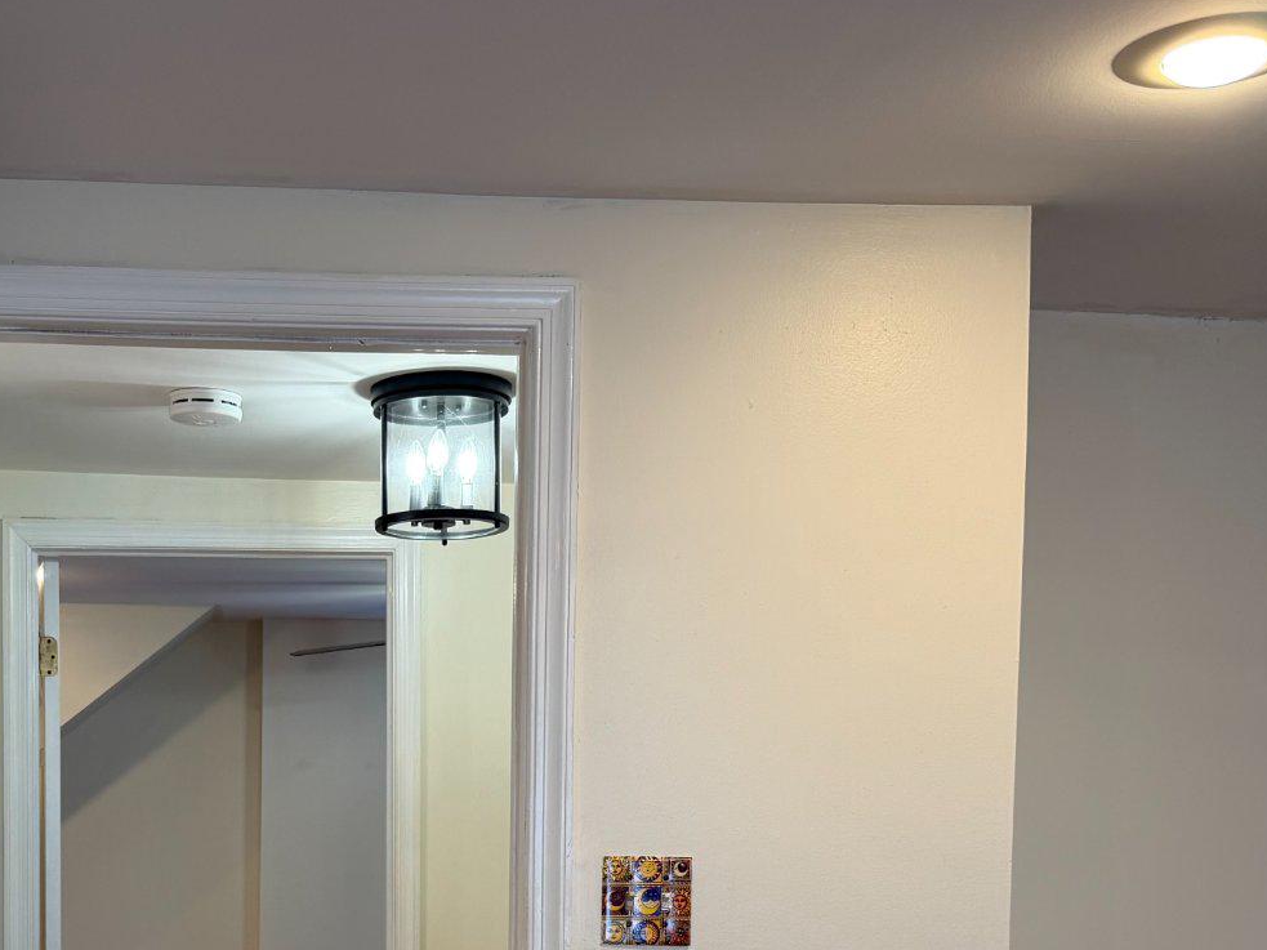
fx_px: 1830
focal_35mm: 50
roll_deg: -0.8
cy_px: 910
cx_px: 336
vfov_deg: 27.7
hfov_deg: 37.4
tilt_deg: -3.1
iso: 100
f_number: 1.78
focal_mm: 6.76
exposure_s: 1/120
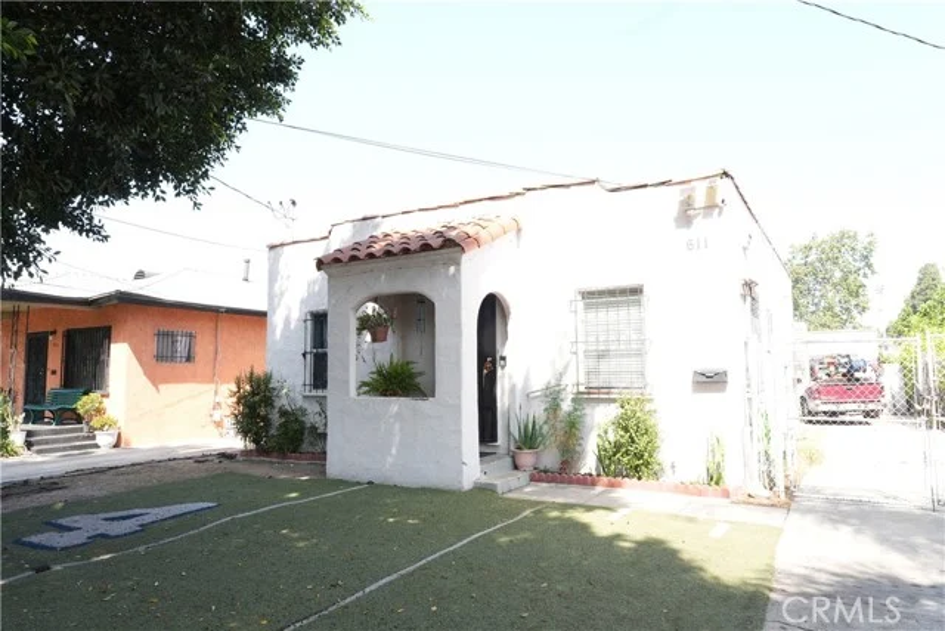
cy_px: 316
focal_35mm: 24
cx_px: 472
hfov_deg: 73.7
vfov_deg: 53.2
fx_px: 630
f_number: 11
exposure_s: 1/60.1
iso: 250
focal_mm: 16
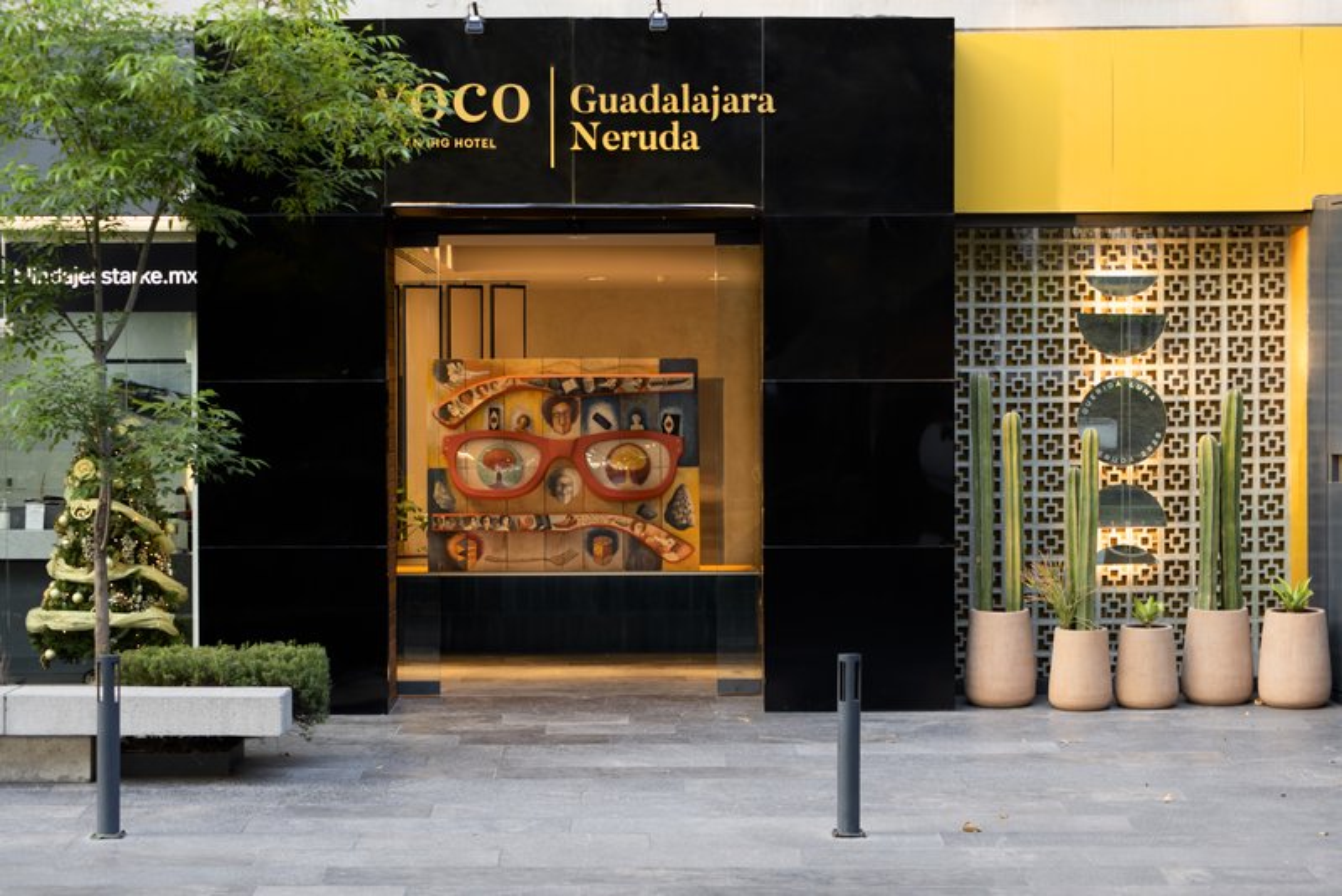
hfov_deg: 23.9
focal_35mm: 85
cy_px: 448
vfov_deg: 16.1
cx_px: 671
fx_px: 3170
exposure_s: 1/15
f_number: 8
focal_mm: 85
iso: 200
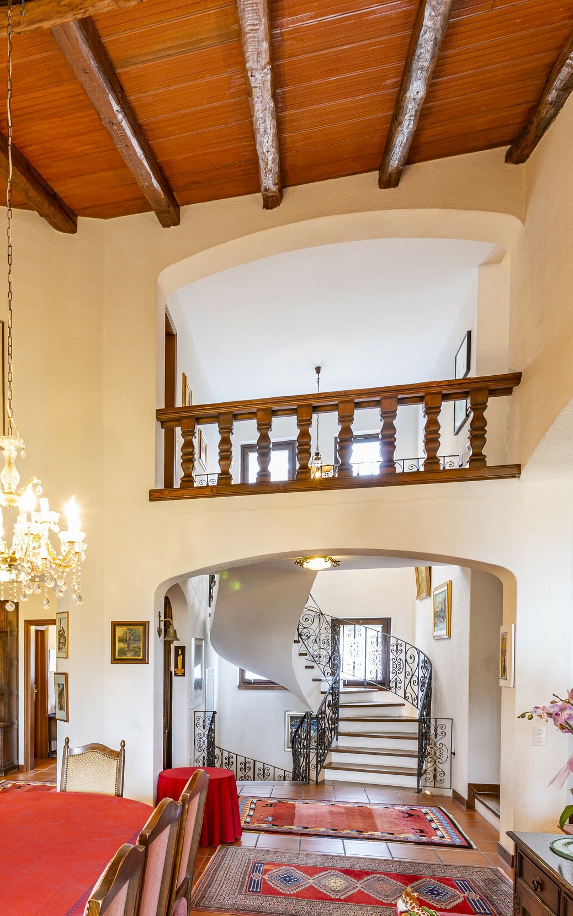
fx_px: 549
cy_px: 448
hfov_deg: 48.3
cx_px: 41
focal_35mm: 22
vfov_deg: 79.6
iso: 100
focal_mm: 14
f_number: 8
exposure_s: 2.5
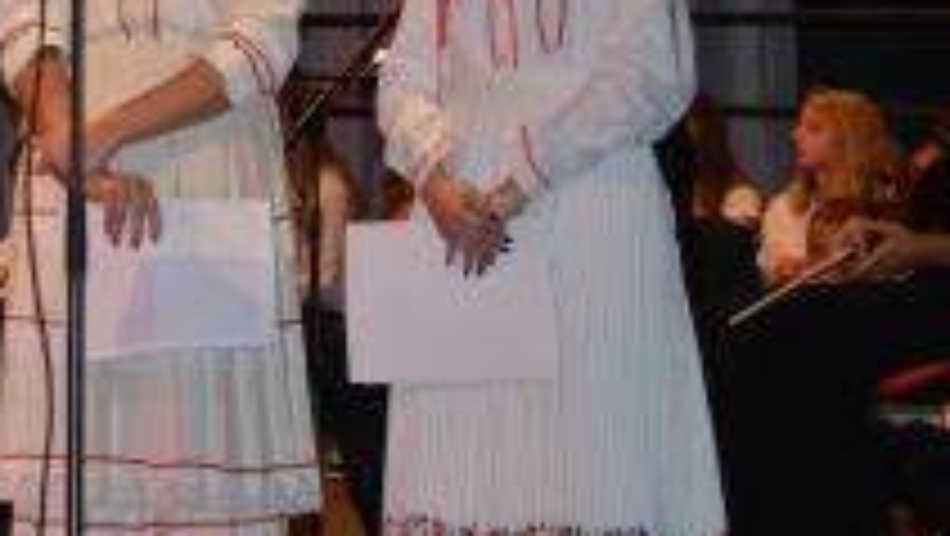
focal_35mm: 255
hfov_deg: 8.4
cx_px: -171
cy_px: -248
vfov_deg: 4.7
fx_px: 6428
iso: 640
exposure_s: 1/60
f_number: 5
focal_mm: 58
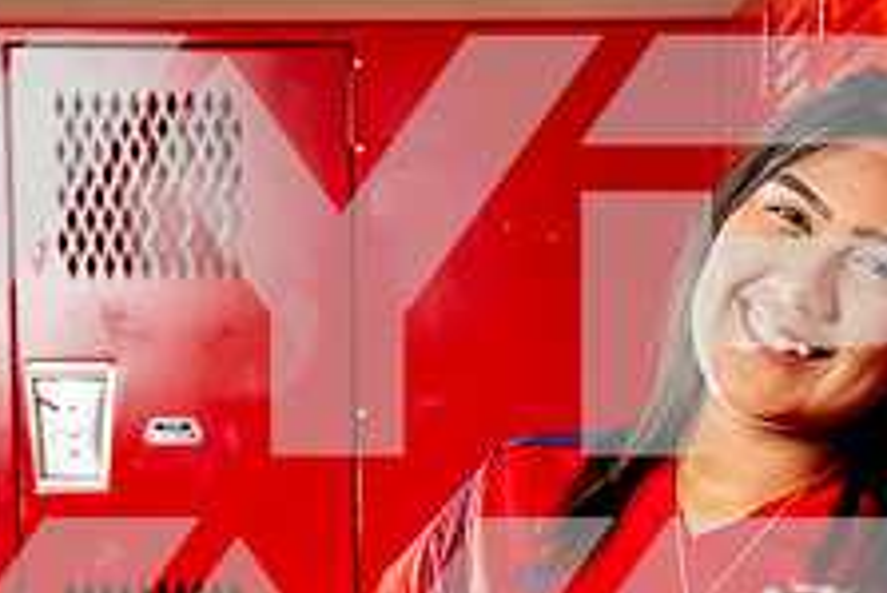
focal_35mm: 121
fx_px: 2983
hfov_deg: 16.9
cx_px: 501
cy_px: 723
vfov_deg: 11.1
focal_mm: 44
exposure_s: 1/250
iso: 400
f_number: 7.1
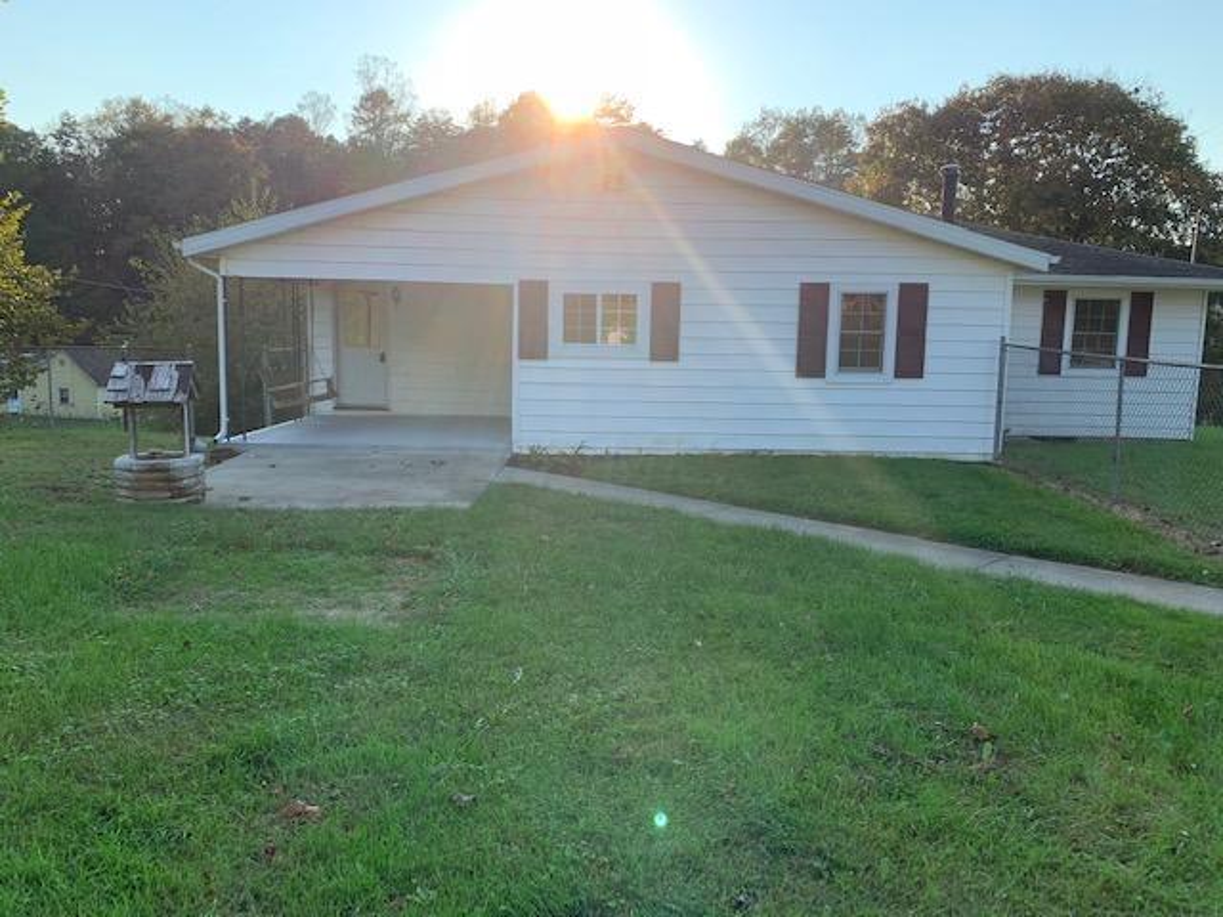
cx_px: 612
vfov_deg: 53.1
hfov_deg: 67.3
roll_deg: -2.2
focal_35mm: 26
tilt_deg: -8.0
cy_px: 458
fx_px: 919
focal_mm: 4.25
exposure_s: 1/678
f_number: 1.8
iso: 25
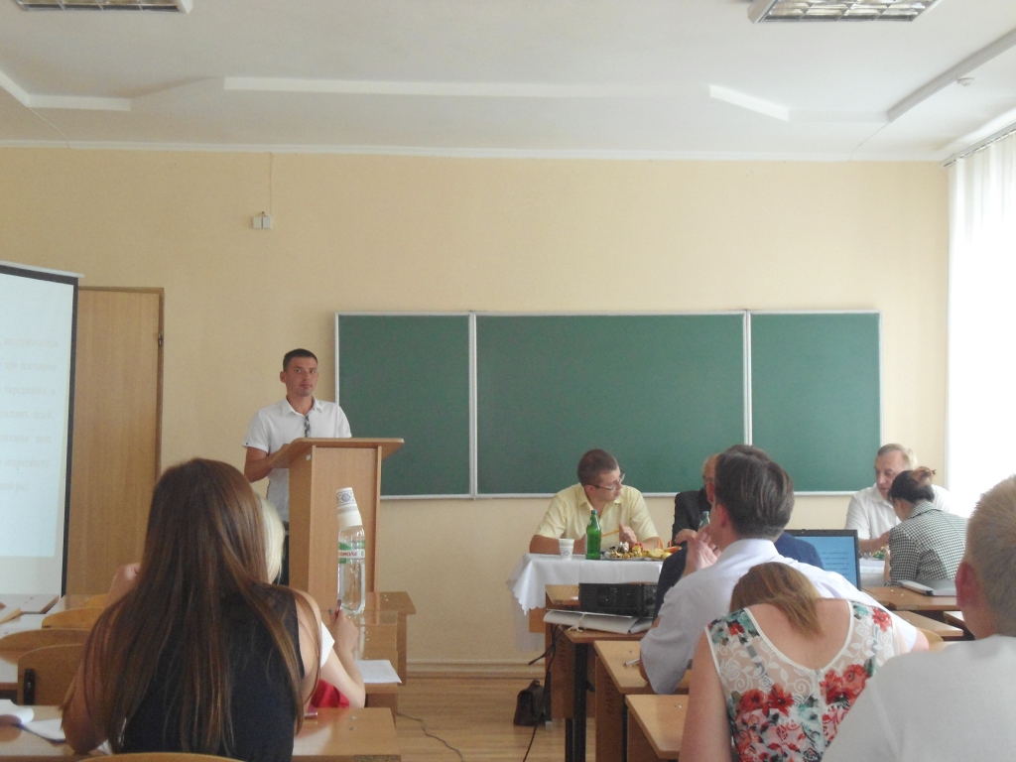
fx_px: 1849
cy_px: 381
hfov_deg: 30.7
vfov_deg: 23.3
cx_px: 508
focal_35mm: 63
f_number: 4.2
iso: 400
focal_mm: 11.2
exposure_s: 1/60
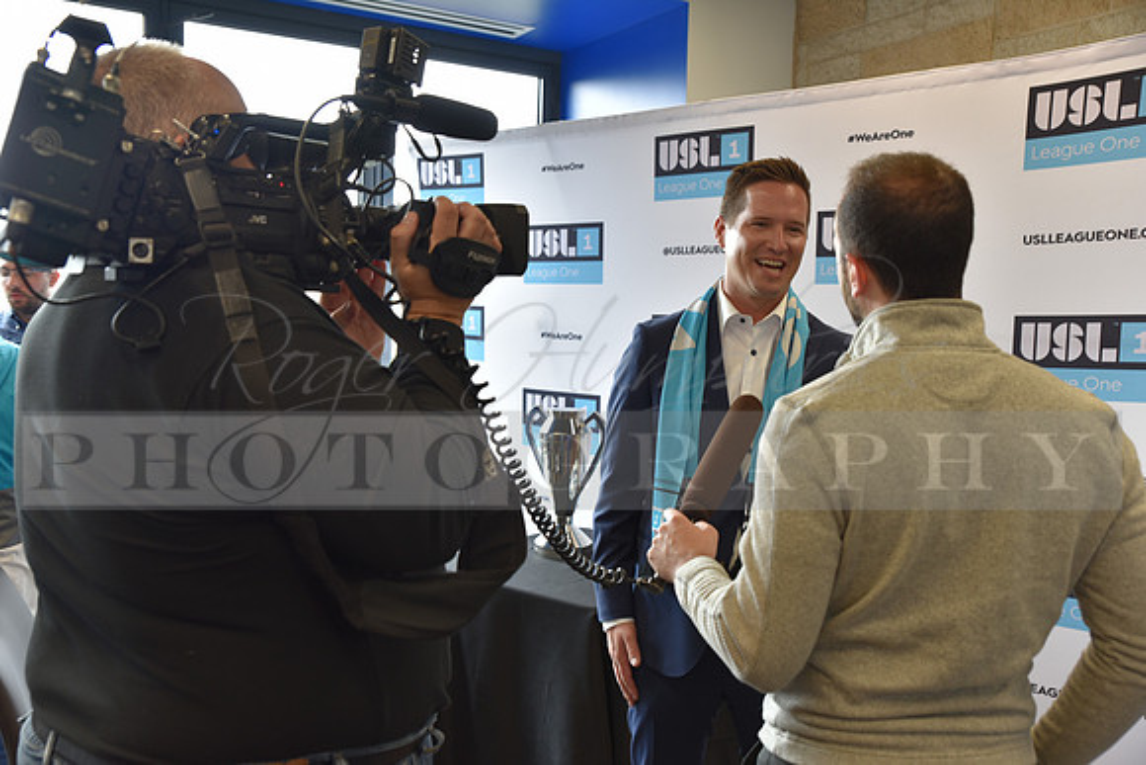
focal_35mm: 32
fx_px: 1019
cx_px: 573
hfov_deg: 58.7
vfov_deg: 41.1
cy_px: 382
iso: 400
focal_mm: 32
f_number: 4
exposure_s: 1/60
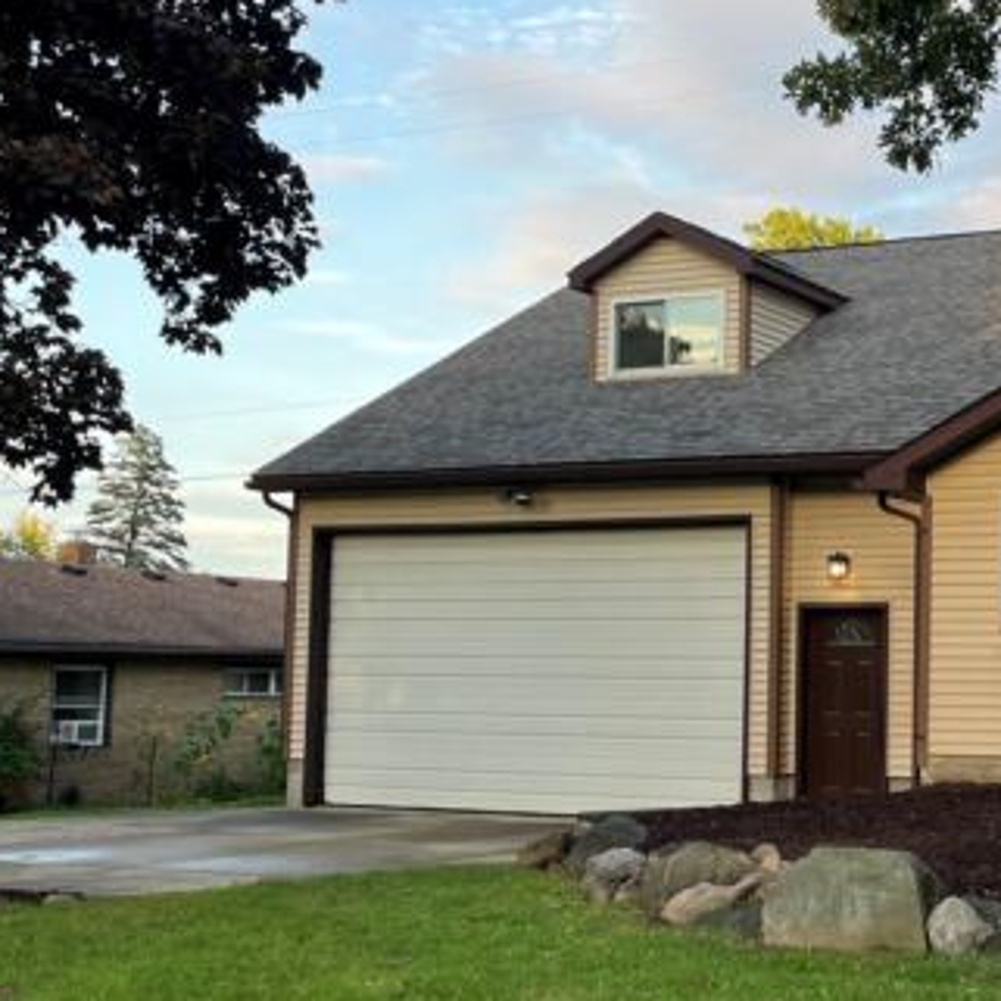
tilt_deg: +4.4
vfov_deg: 31.1
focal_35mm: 55
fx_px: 1799
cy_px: 536
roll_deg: -0.8
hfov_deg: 29.4
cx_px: 960
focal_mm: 5.1
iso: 50
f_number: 1.6
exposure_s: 1/425
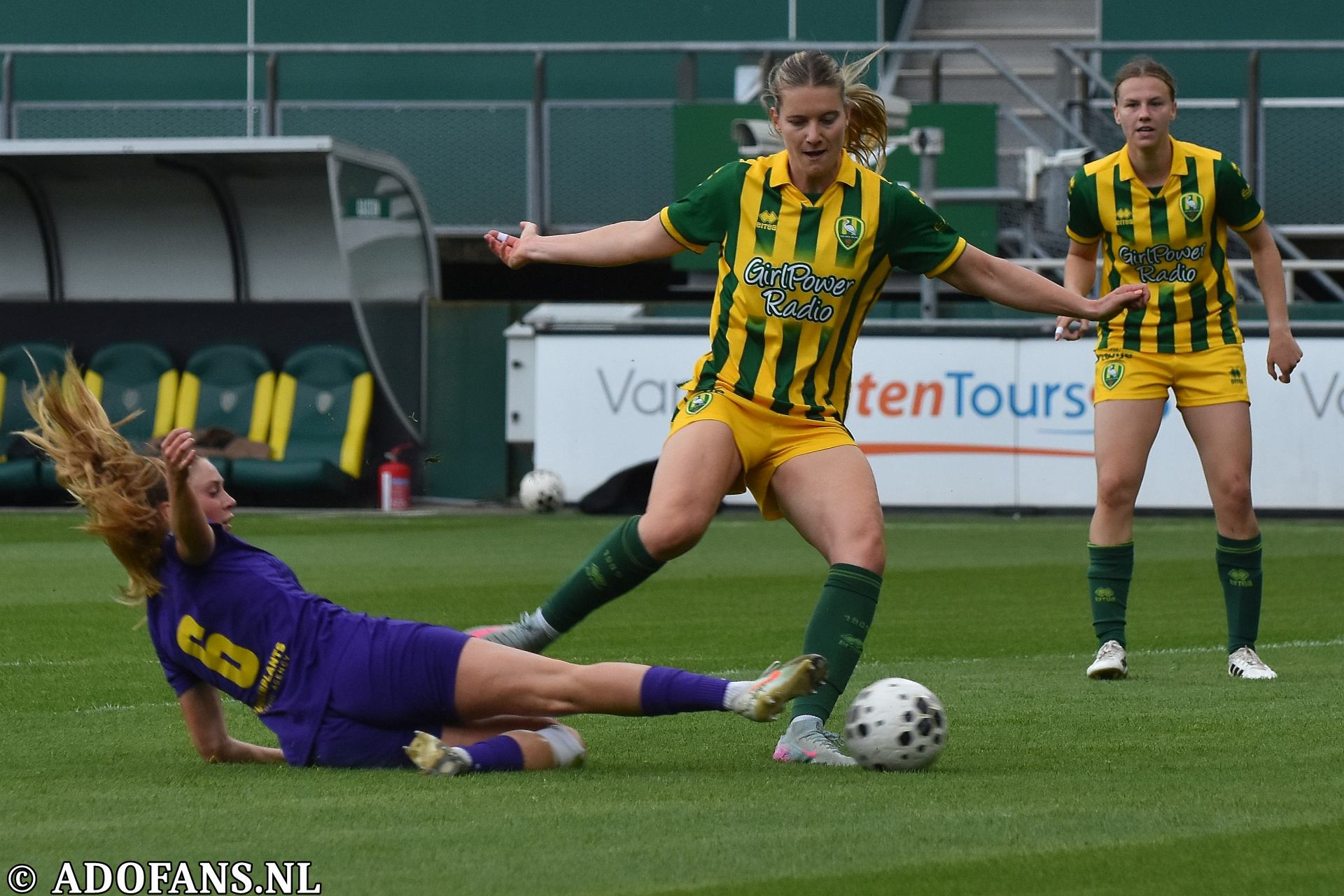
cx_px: 672
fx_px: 8679
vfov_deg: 5.9
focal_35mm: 232
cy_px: 448
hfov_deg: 8.9
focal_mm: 155
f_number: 4
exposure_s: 1/800
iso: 500
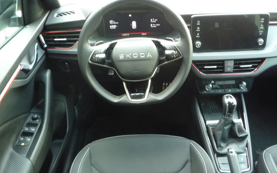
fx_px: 242
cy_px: 91
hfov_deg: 59.7
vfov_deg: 39.4
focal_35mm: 32
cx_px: 139
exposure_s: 1/25
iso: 400
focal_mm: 5.2
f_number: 3.3
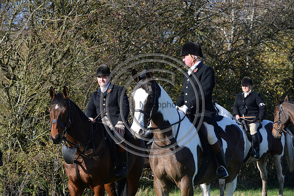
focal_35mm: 120
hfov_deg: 17.1
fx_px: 979
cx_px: 147
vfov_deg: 11.4
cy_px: 98
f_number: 6.3
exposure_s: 1/1000
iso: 800
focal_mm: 120
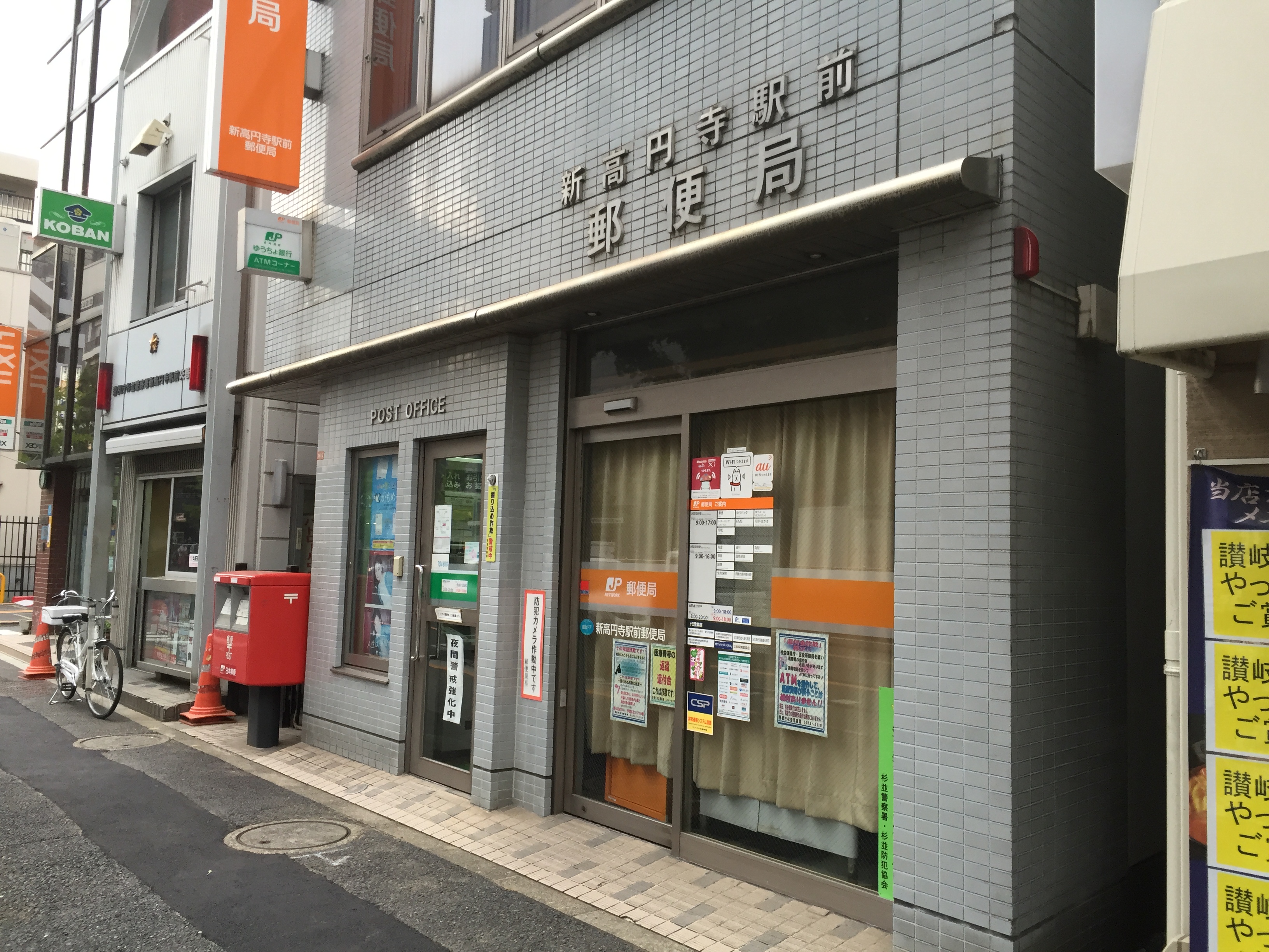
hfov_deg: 61.7
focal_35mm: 29
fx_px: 1063
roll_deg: -1.7
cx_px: 634
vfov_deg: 48.2
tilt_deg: +4.0
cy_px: 476
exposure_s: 1/30
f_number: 2.2
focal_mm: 4.15
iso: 32
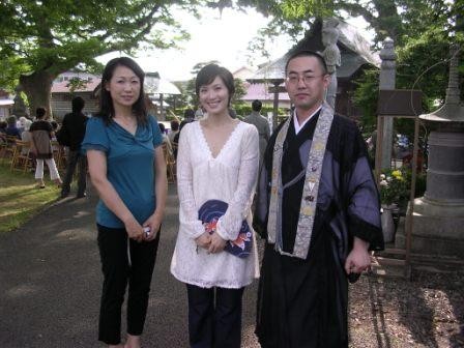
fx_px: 509
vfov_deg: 37.7
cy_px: 174
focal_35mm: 38
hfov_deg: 49.0
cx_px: 232
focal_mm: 5.8
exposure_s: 1/177
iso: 100
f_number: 2.8
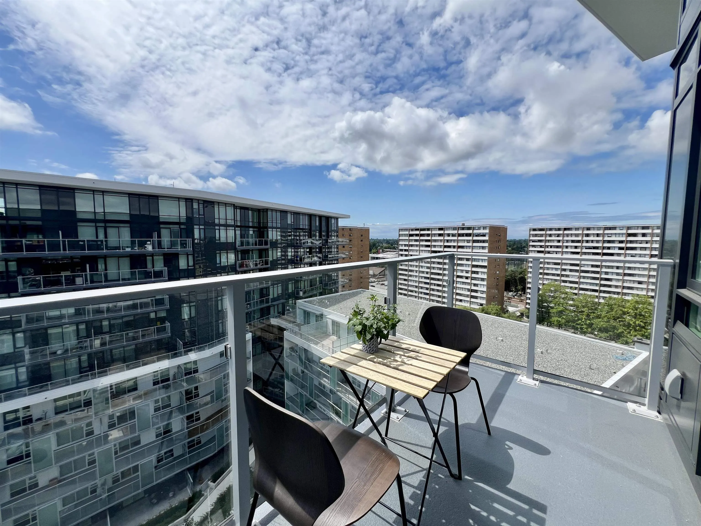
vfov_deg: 89.9
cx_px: 350
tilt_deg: -5.3
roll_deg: +0.0
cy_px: 263
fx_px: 263
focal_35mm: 13
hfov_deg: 106.2
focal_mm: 1.57
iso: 32
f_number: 1.8
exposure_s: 1/2421
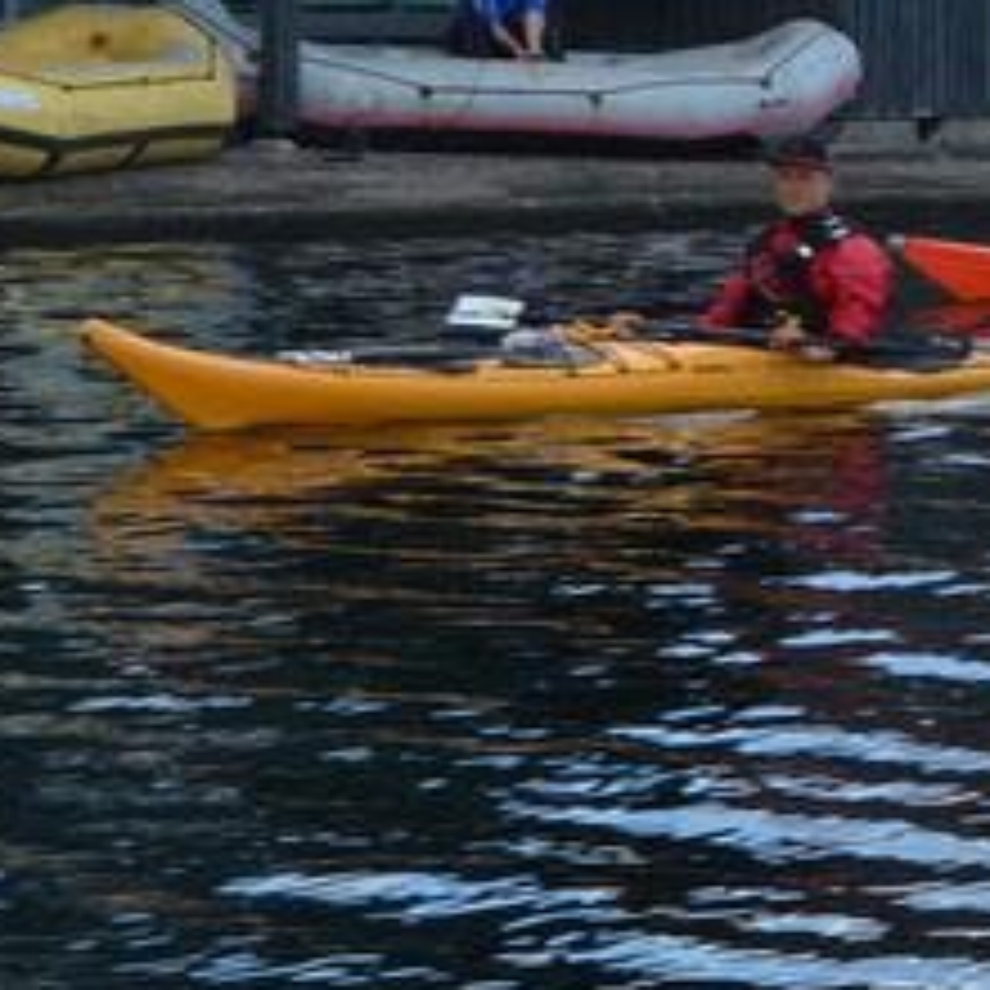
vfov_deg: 8.3
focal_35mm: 208
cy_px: -272
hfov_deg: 8.1
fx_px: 6730
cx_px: 1912
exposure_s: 1/200
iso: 100
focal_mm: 35
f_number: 7.1
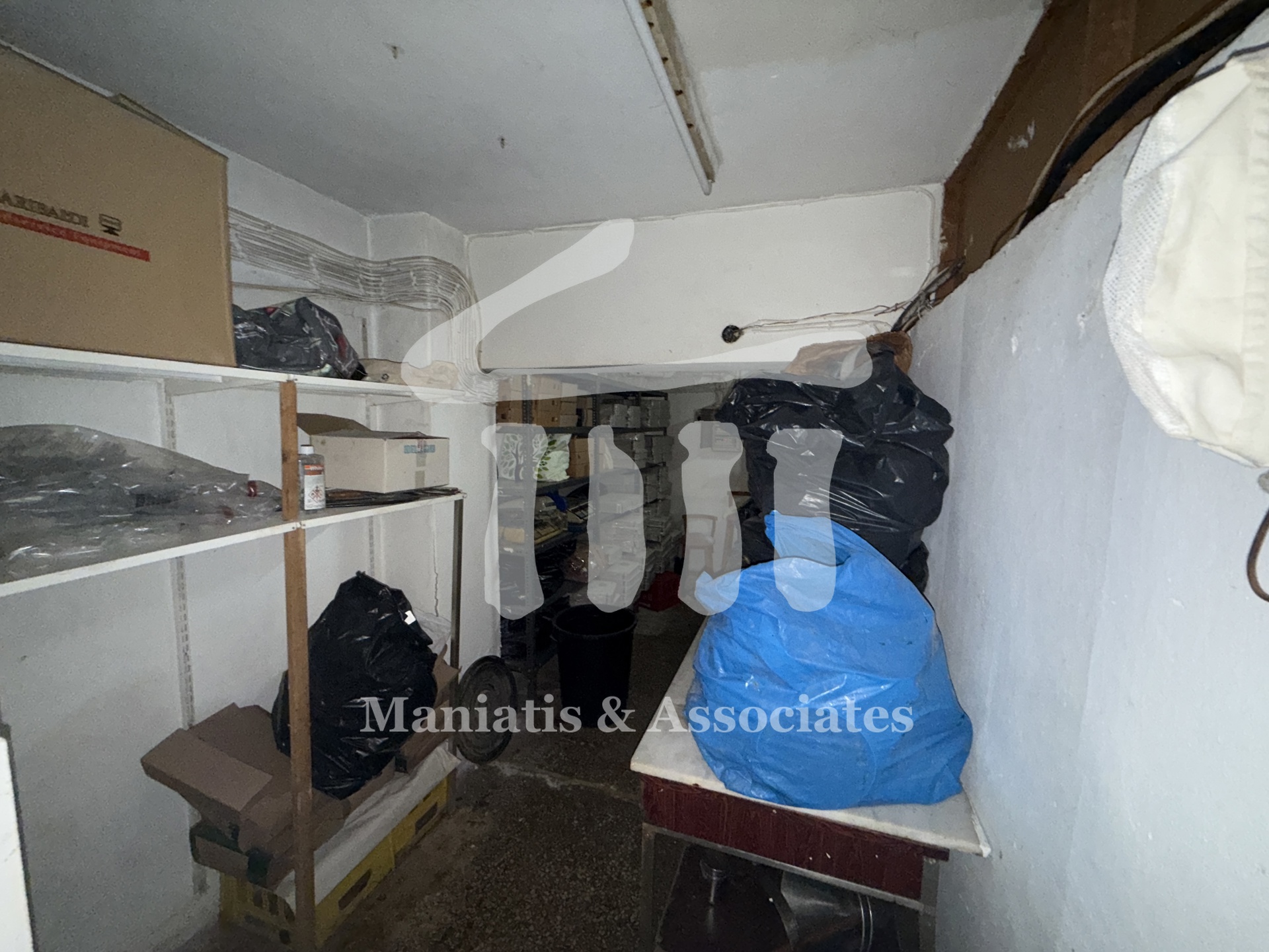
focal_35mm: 14
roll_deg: -0.4
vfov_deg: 85.7
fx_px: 513
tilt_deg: -5.5
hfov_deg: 102.1
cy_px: 476
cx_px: 634
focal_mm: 2.22
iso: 320
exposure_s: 1/27
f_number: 2.2
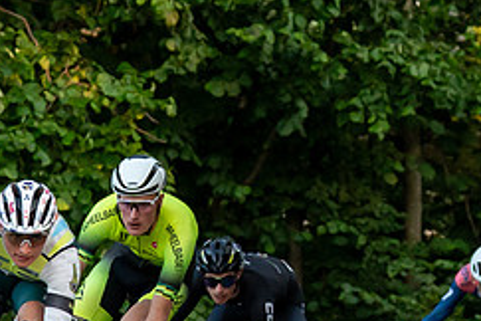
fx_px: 5277
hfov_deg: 5.2
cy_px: 552
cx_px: 2
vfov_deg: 3.5
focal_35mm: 395
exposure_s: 1/800
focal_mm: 70
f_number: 3.5
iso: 1000
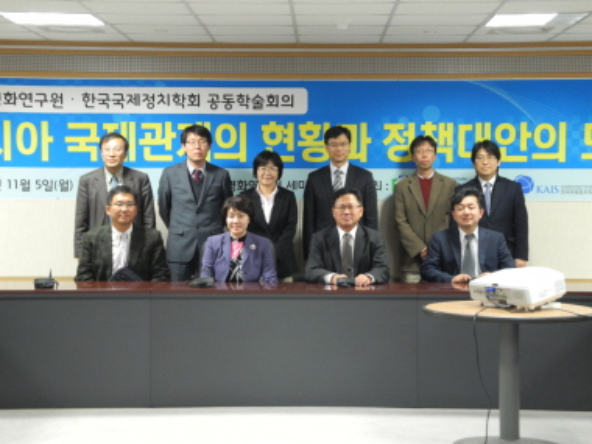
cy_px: 222
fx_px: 1454
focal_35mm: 85
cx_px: 296
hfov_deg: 23.0
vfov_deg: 17.4
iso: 400
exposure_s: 1/13.3
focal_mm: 18.1
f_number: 4
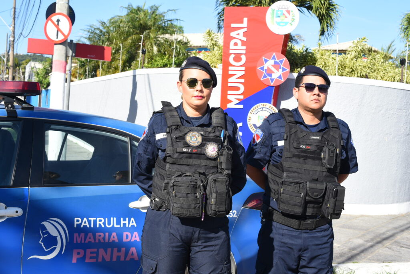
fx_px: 569
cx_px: 205
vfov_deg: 27.0
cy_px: 137
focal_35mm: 50
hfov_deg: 39.6
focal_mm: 50
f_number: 11
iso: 200
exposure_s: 1/200
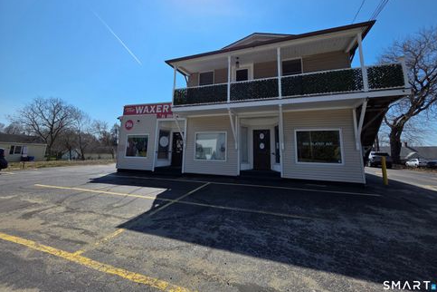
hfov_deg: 104.2
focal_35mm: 14
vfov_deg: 80.6
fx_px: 170
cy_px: 123
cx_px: 224
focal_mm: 2.2
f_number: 1.9
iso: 40
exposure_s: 1/2812
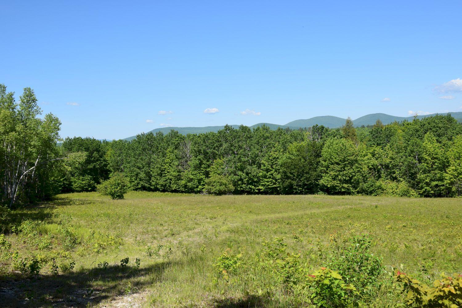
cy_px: 154
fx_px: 500
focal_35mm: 39
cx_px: 231
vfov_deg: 34.2
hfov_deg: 49.6
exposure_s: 1/400
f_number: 10
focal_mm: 26
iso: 200
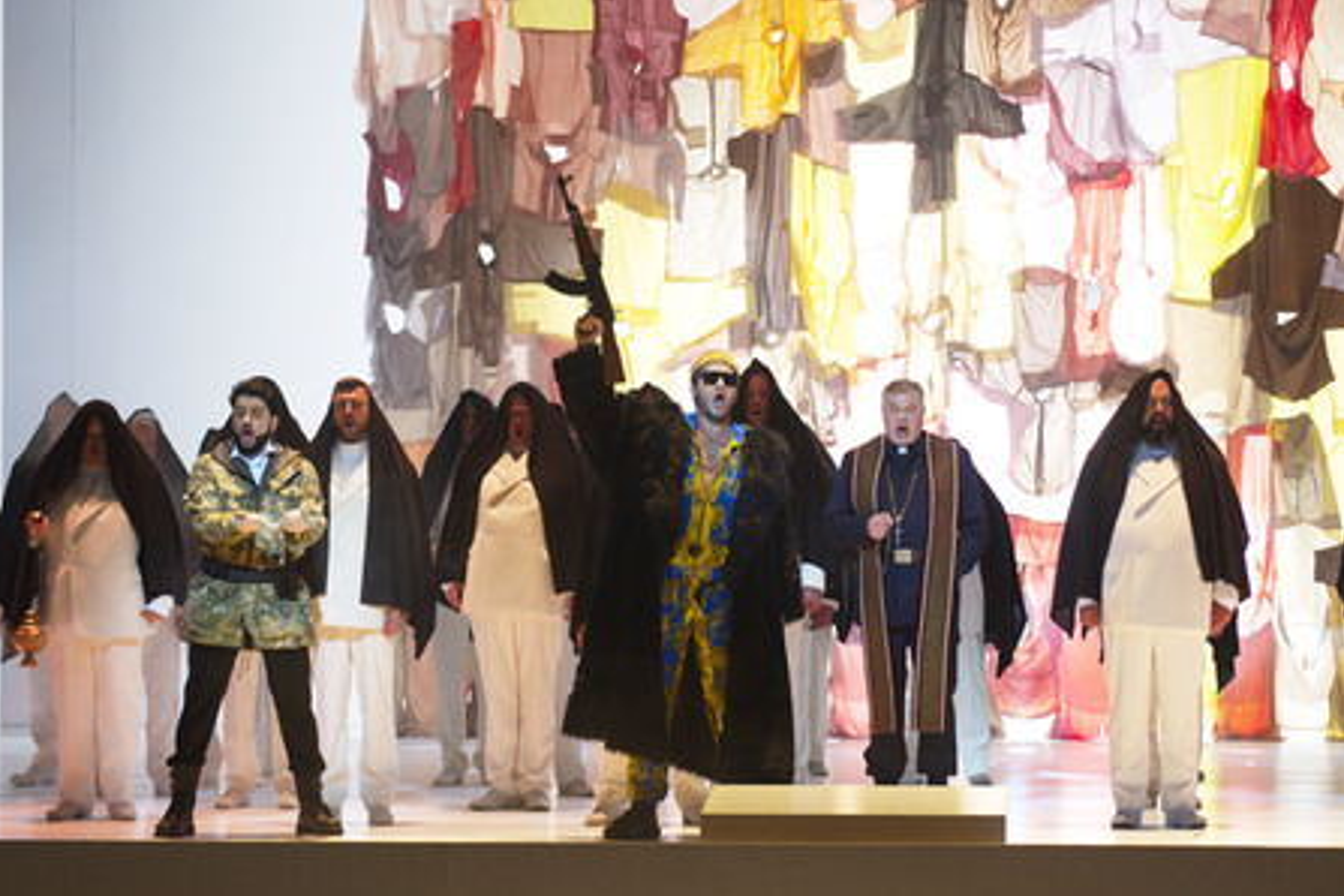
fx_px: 4517
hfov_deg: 16.9
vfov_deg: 11.3
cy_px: 448
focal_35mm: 121
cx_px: 669
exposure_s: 1/160
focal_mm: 120
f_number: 4
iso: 1600
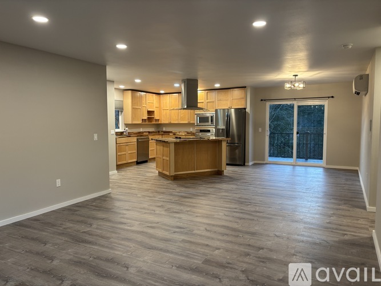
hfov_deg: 67.3
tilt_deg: -4.7
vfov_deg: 53.0
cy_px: 143
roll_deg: +0.3
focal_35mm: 26
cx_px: 190
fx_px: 286
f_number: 1.6
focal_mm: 5.96
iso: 125
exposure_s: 1/60
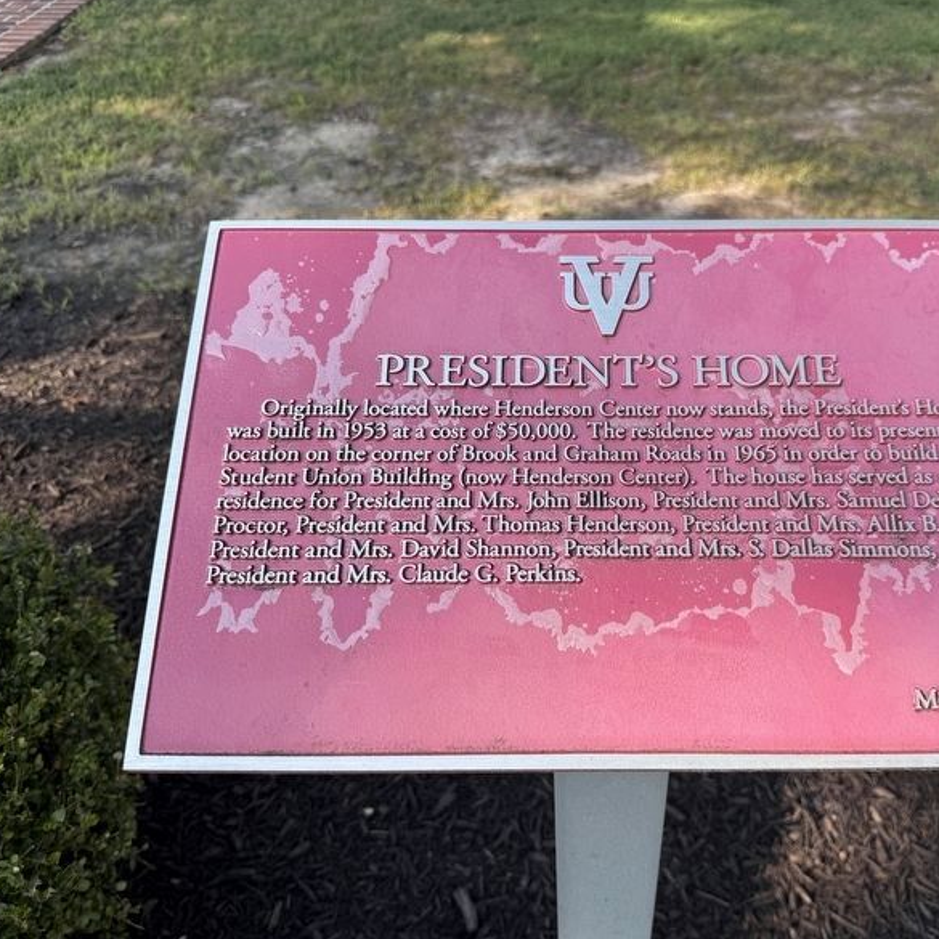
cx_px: 568
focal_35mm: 29
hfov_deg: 55.2
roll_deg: -0.3
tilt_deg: -37.4
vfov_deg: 55.6
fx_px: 890
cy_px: 472
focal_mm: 6.76
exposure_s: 1/593
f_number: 1.78
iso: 80
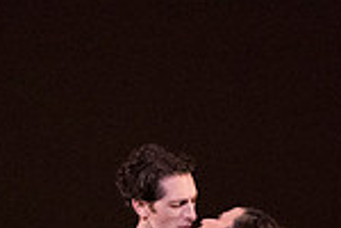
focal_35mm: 1450
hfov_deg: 1.4
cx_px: 102
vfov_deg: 0.9
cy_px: 384
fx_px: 13734
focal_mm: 376
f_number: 5.6
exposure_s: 1/400
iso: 20000
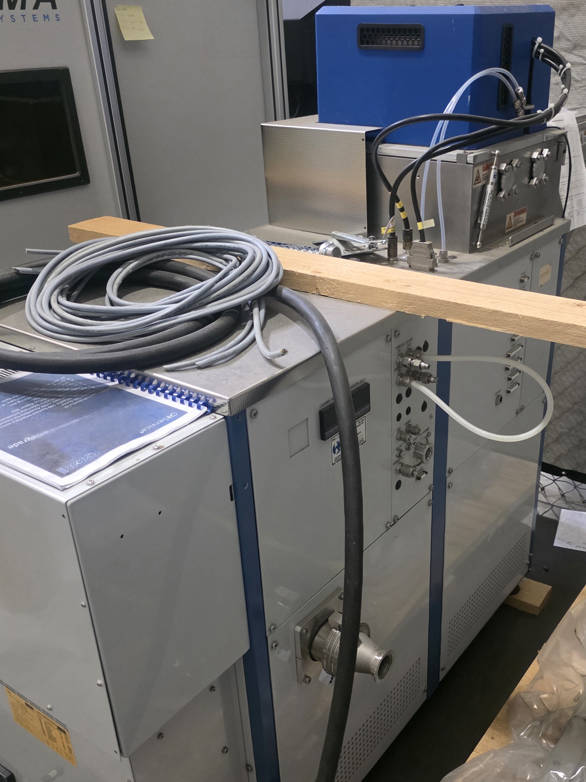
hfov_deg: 41.3
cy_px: 436
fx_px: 768
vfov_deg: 53.8
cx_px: 382
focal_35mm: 34
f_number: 1.7
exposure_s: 1/120
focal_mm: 6.3
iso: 1600
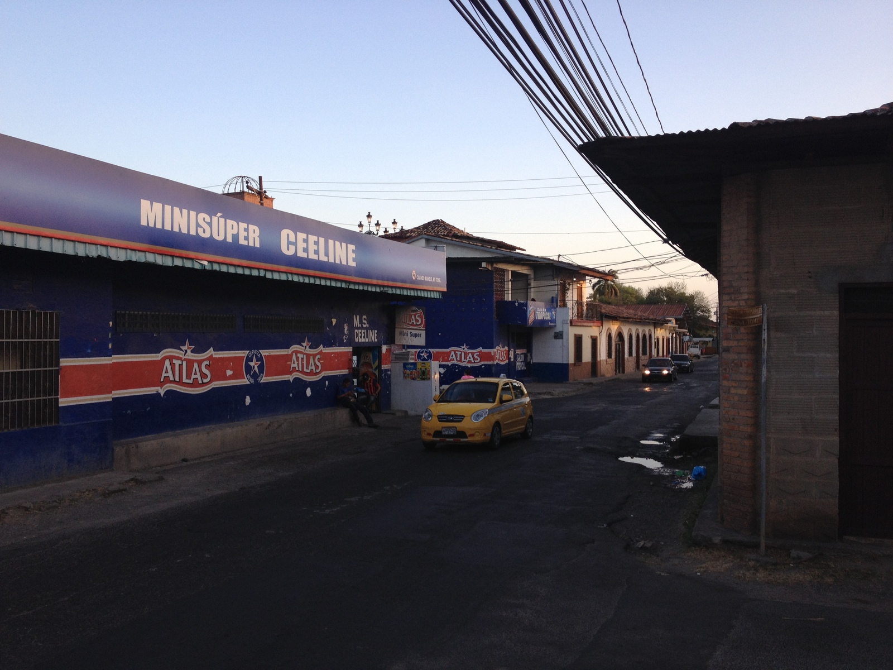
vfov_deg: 40.7
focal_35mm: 35
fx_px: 903
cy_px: 335
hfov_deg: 52.6
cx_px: 446
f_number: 2.4
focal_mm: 4.28
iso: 50
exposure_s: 1/216
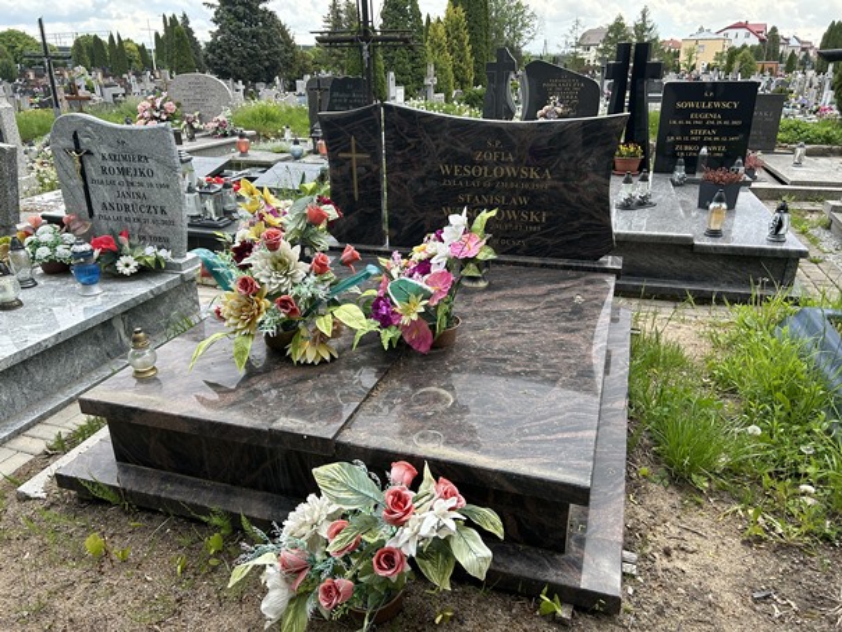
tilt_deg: -21.1
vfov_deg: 53.1
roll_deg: +0.3
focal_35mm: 26
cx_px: 421
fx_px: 633
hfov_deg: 67.3
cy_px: 316
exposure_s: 1/957
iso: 50
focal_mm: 5.7
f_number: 1.5
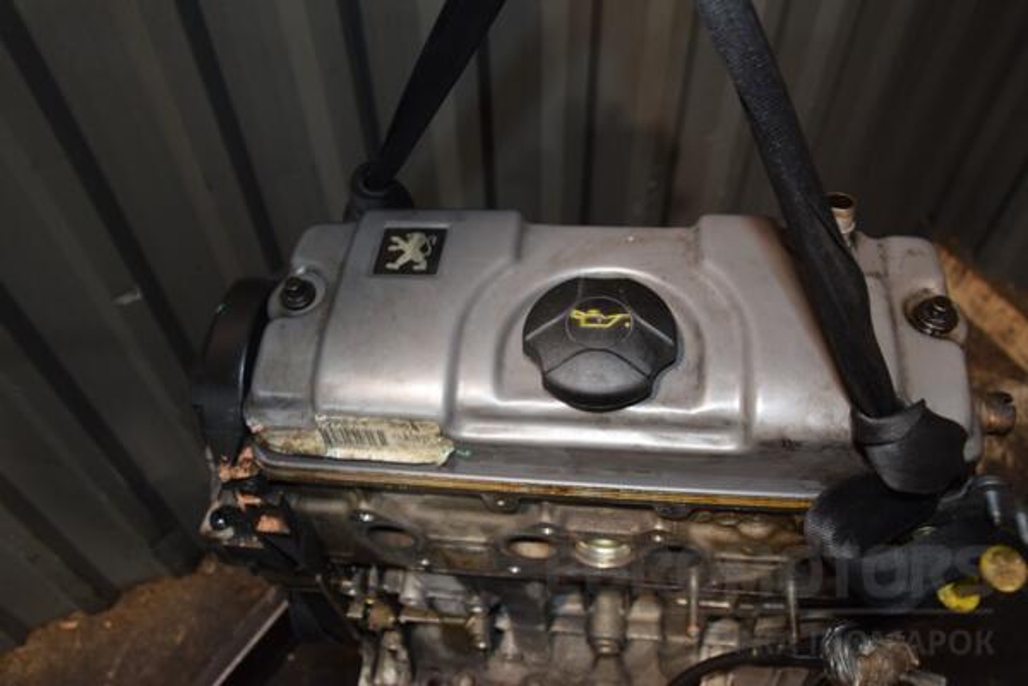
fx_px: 899
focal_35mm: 32
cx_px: 514
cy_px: 343
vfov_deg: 41.7
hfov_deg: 59.5
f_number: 5
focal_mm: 21
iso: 800
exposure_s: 1/60
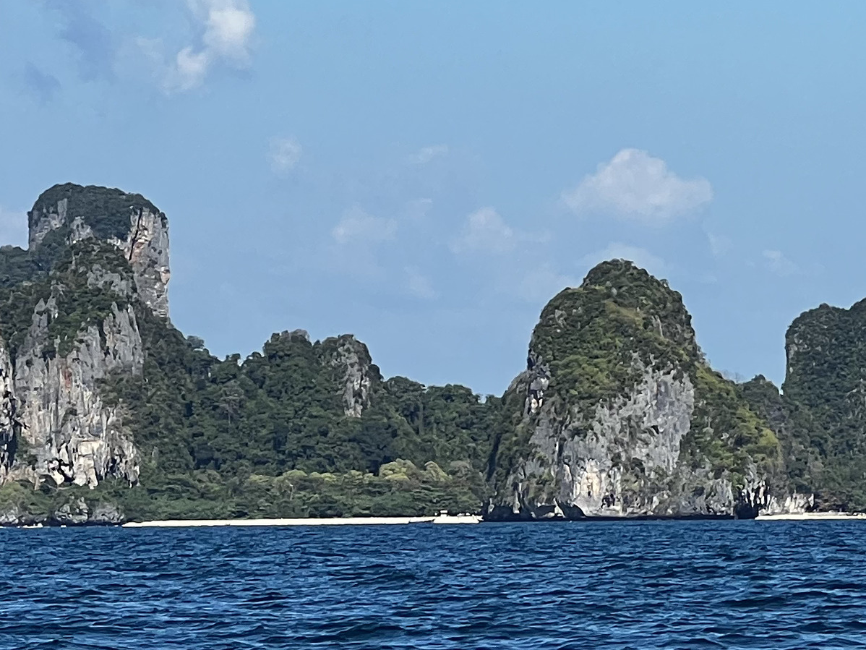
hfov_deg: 7.7
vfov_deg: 5.8
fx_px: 6431
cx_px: 960
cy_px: 474
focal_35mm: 257
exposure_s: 1/943
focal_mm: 9
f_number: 2.8
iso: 32
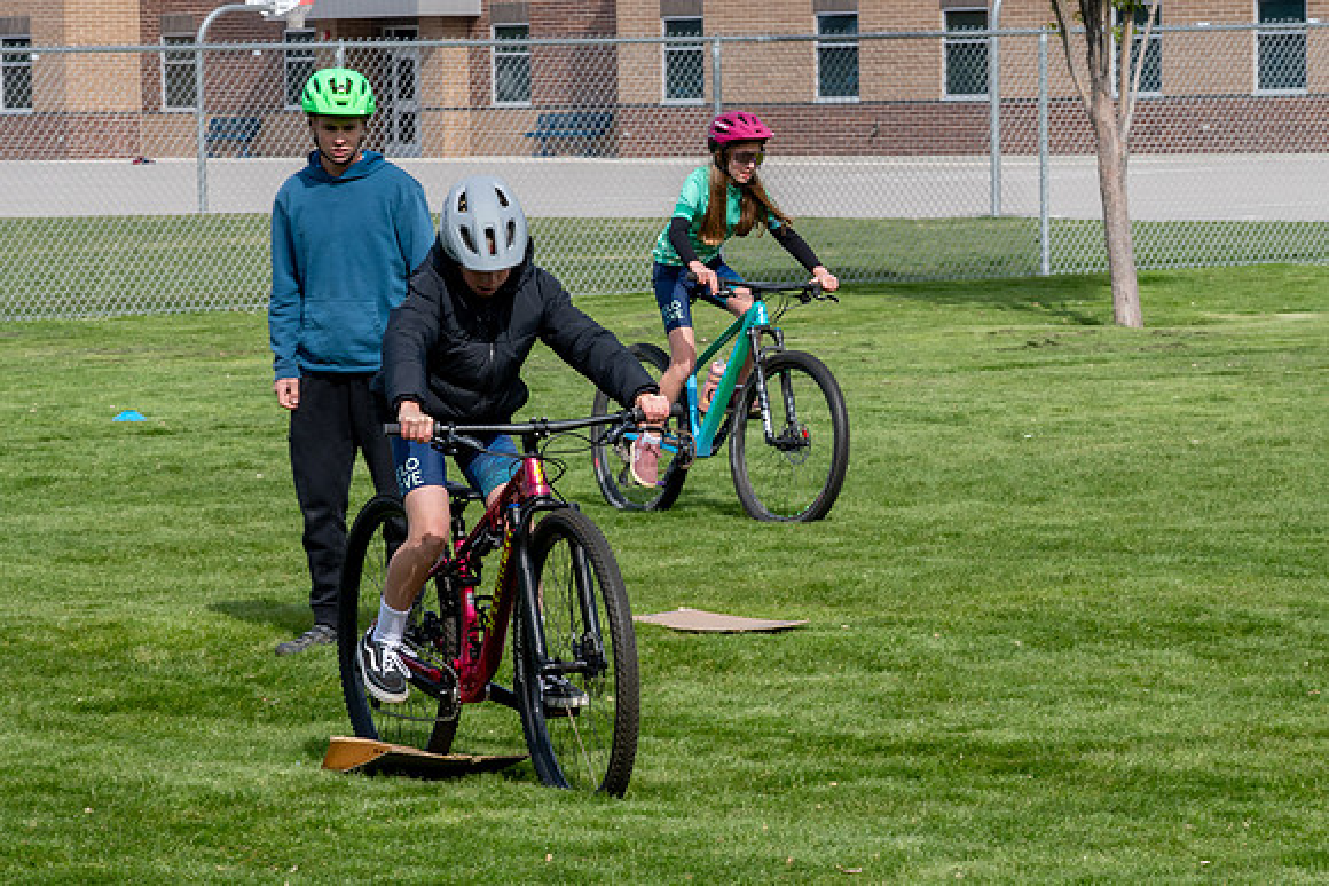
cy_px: 443
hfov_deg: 10.7
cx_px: 785
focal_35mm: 193
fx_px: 7121
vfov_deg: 7.1
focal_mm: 102
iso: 200
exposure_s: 1/160
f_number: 13
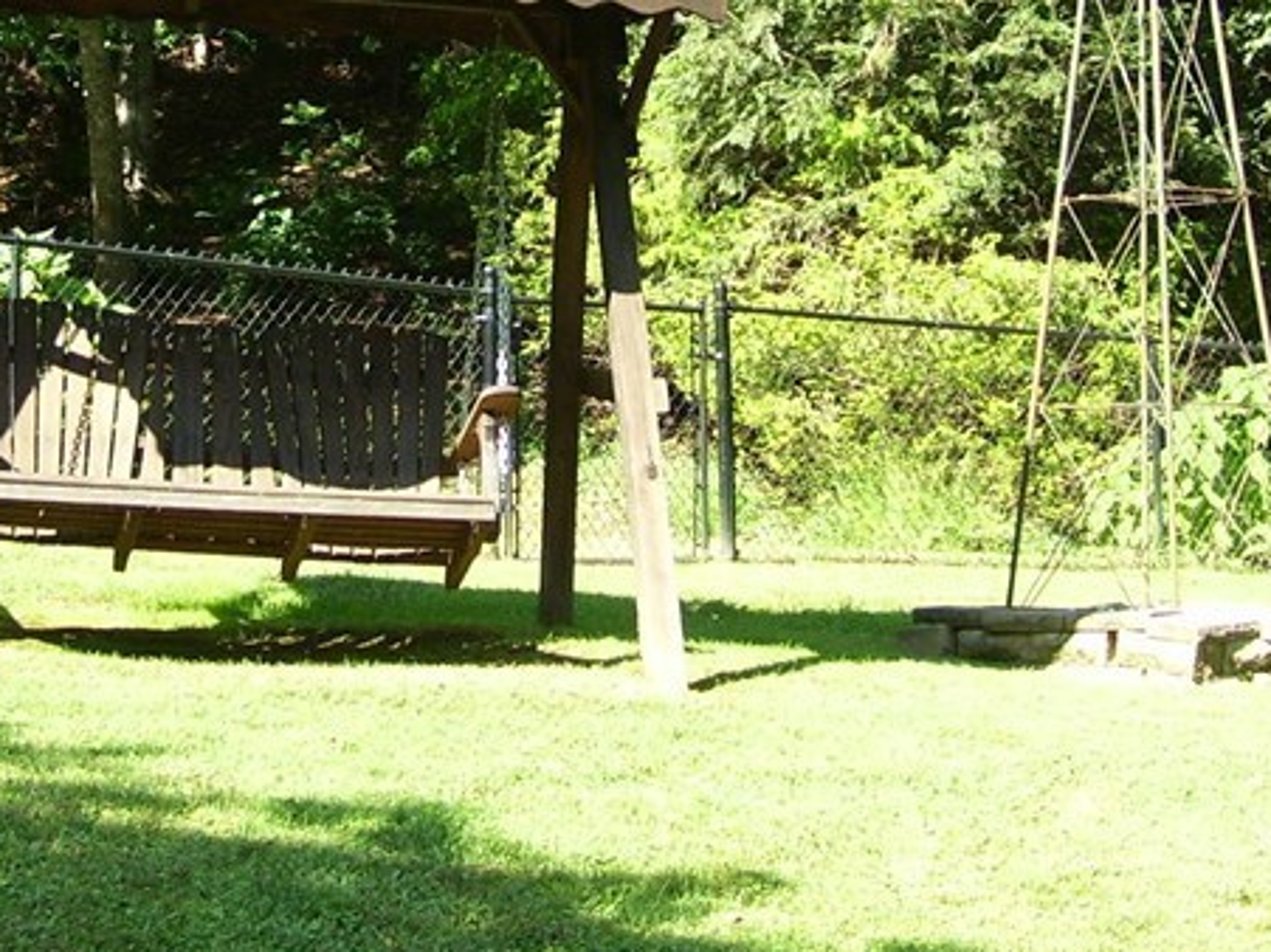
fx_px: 3083
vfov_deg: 17.3
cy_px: 90
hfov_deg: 23.2
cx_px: 420
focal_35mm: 84
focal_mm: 6
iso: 80
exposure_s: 1/250
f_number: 2.7
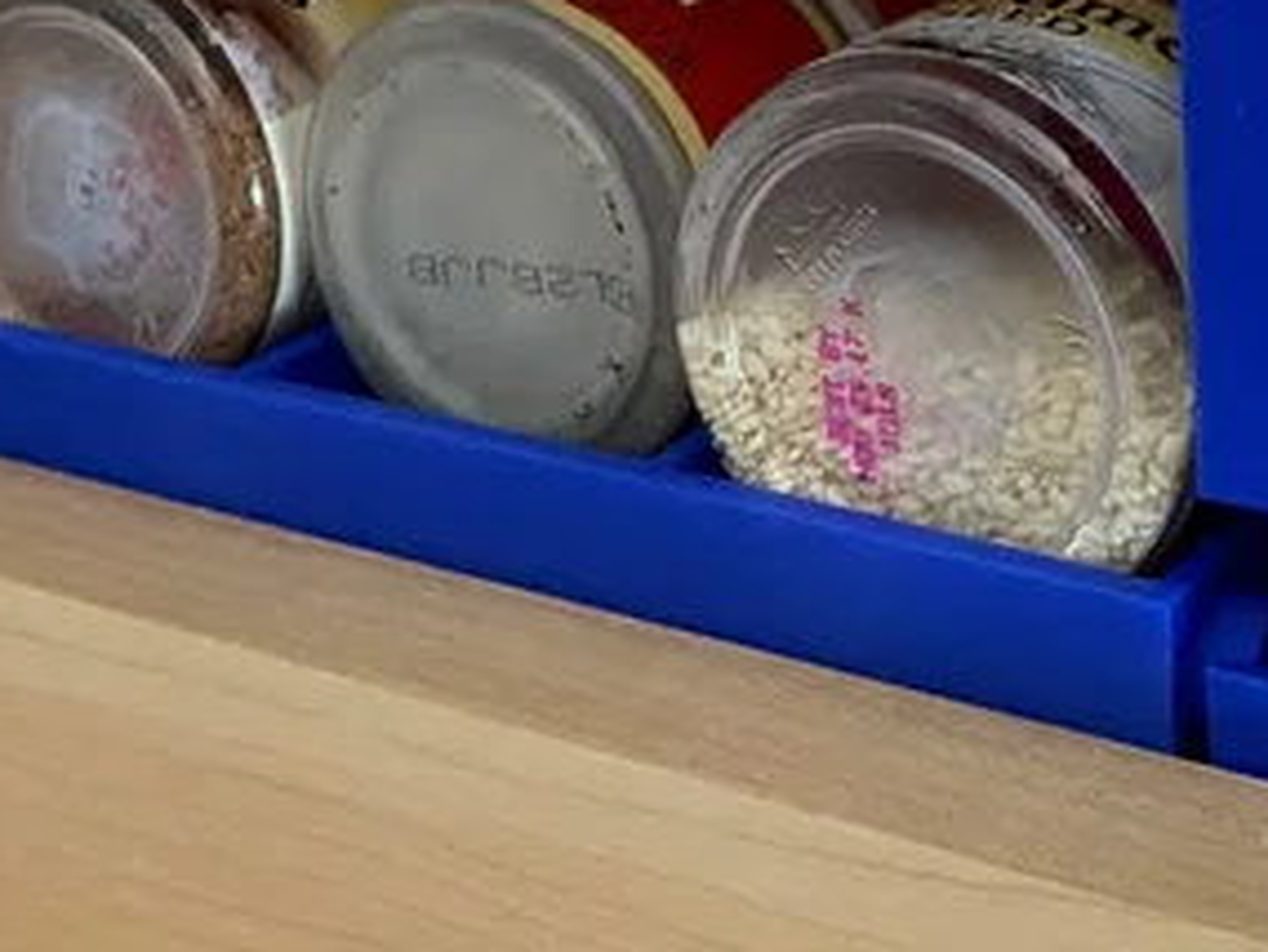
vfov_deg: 18.3
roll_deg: +2.6
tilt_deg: -9.1
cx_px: 812
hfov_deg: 25.6
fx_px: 2785
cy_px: -220
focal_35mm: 76
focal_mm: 4.25
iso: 800
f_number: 1.8
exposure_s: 1/30
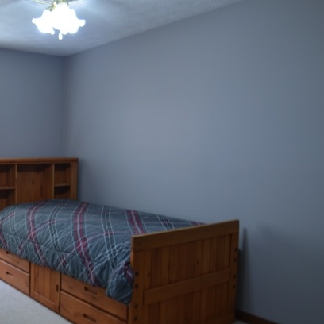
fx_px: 371
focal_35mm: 35
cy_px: 168
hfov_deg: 43.1
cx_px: 31
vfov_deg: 47.2
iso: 100
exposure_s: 1/3
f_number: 4
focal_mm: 14
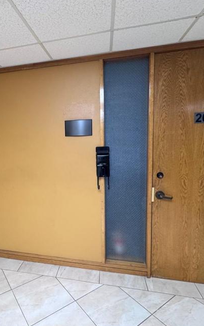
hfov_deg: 52.9
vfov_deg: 79.6
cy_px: 159
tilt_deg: -7.2
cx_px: 54
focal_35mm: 22
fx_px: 196
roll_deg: +2.0
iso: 400
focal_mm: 2.22
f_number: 2.2
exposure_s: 1/60
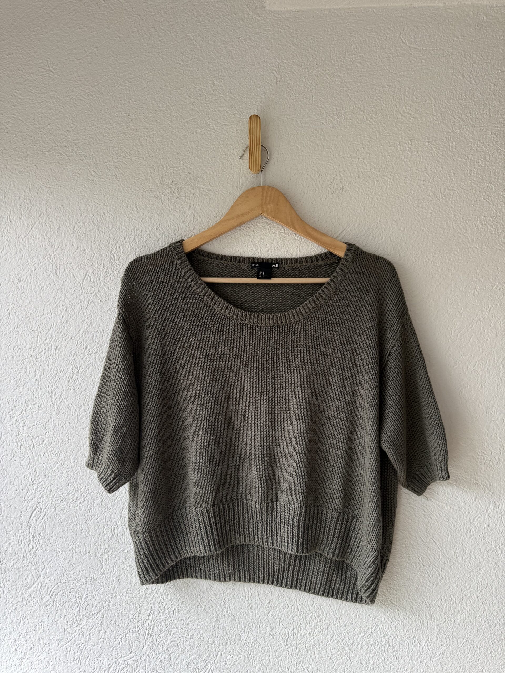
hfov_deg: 56.8
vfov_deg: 71.6
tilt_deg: +0.5
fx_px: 467
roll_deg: +1.1
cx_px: 252
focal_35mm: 24
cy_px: 336
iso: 64
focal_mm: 6.76
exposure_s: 1/184
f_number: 1.78
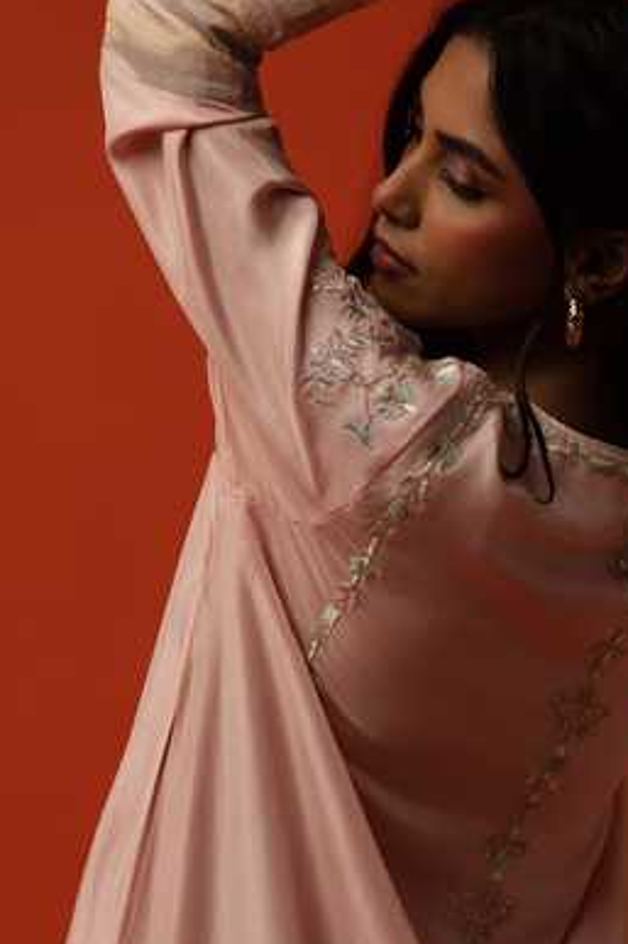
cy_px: 635
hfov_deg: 5.0
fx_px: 7123
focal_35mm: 272
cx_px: 425
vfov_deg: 7.6
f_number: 9
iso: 125
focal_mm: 200
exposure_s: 1/125
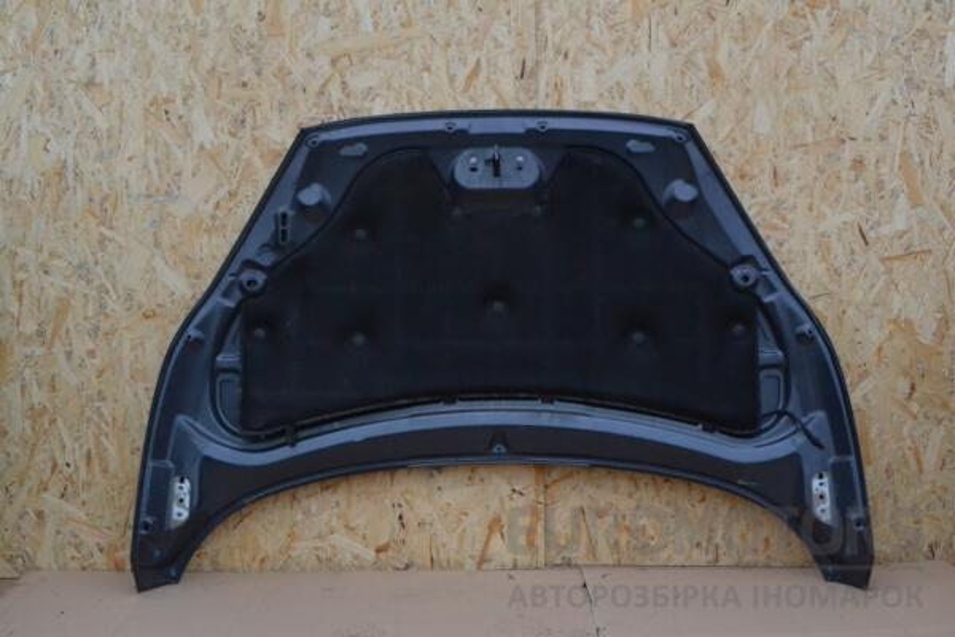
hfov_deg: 46.4
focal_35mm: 42
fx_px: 1114
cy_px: 318
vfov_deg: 31.9
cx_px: 478
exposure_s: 1/640
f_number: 13
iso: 3200
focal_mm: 28
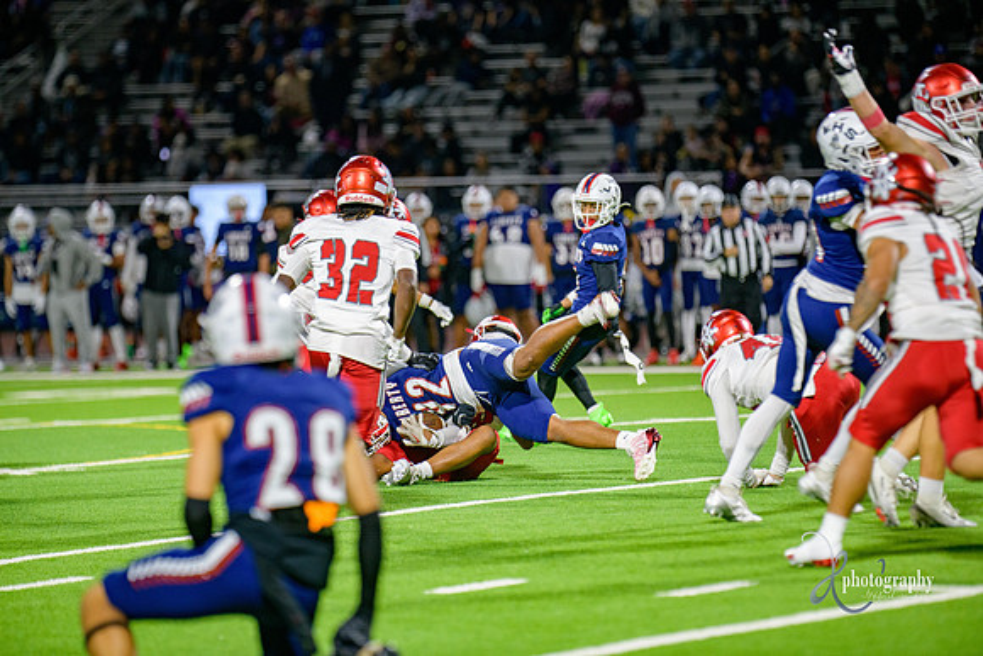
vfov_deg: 5.7
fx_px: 6555
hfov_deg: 8.6
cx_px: 492
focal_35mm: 240
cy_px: 328
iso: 2000
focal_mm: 240
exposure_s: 1/250
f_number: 2.8
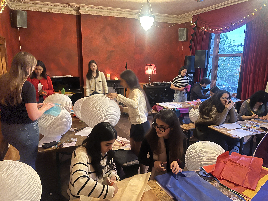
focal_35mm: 26
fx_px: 201
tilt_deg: -11.3
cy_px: 100
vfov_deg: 53.1
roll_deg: -0.8
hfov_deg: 67.3
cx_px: 134
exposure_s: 1/20
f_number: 1.5
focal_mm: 5.7
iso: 800
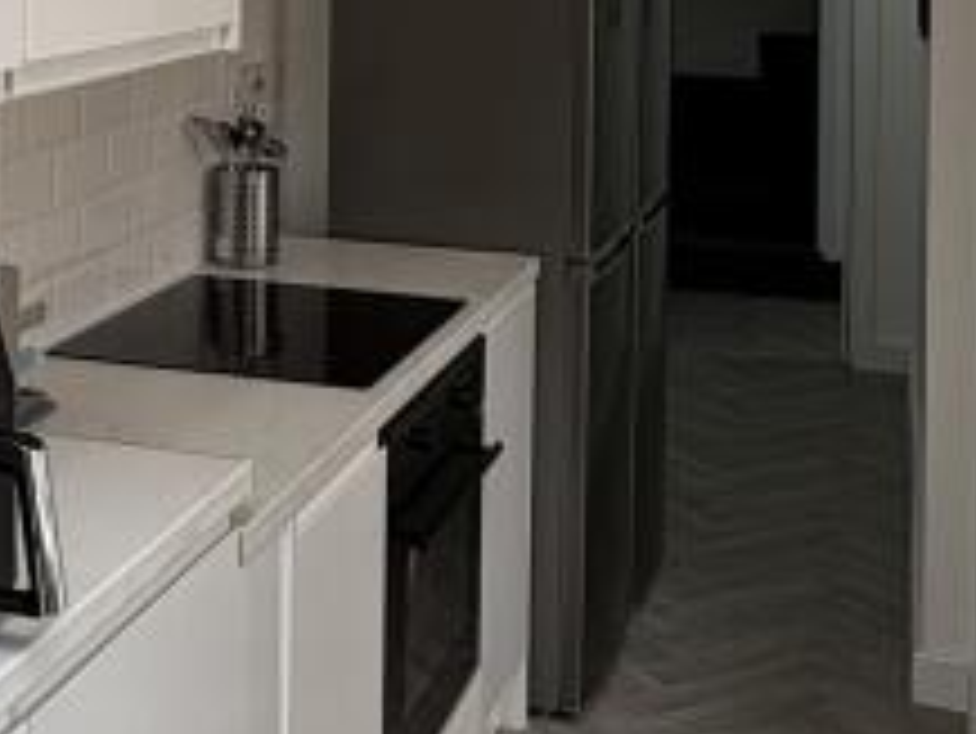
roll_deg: -0.8
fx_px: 1862
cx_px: 301
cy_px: -81
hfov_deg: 29.1
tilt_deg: -0.6
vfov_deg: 21.1
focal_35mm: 66
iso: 40
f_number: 2.2
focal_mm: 2.22
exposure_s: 1/178
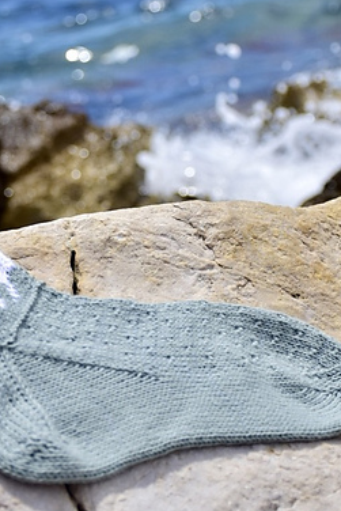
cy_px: 171
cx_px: 135
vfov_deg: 20.9
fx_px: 1377
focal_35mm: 97
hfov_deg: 14.1
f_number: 5
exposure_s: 1/1600
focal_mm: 38
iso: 100
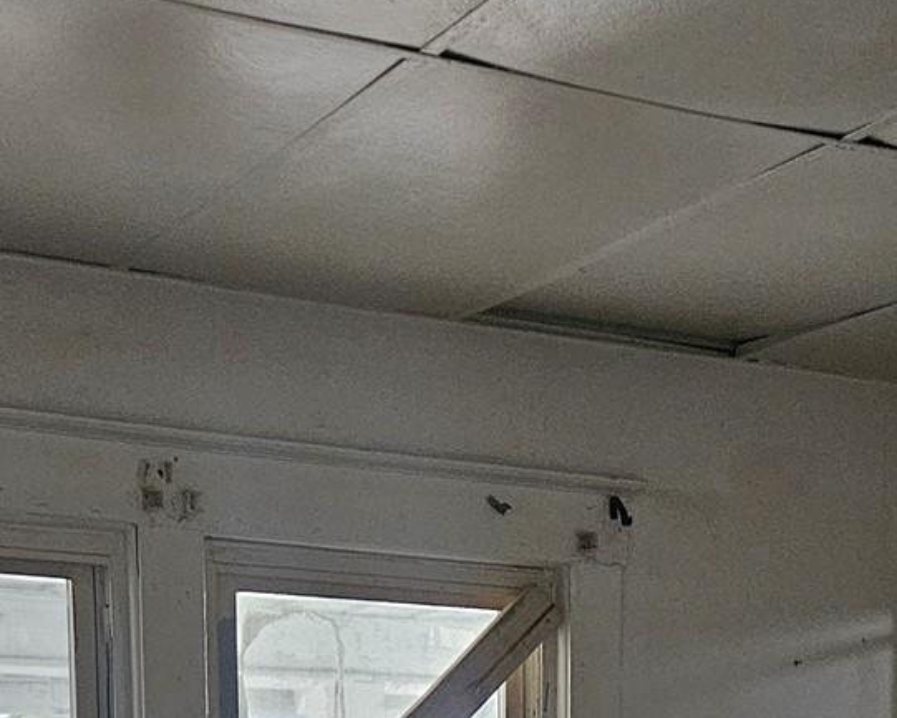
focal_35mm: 85
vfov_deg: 15.9
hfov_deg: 22.3
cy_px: 1210
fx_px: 2257
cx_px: 663
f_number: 1.8
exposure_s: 1/120
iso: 800
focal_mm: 5.4
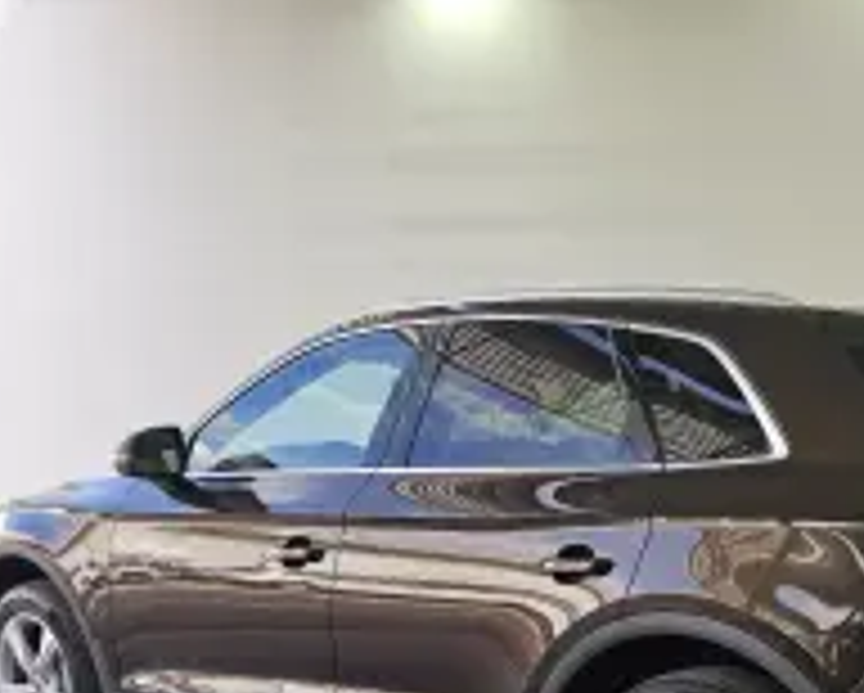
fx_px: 1075
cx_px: 756
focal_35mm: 42
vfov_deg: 34.1
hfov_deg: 40.9
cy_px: 598
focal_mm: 6.3
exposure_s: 1/100
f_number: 1.7
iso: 12
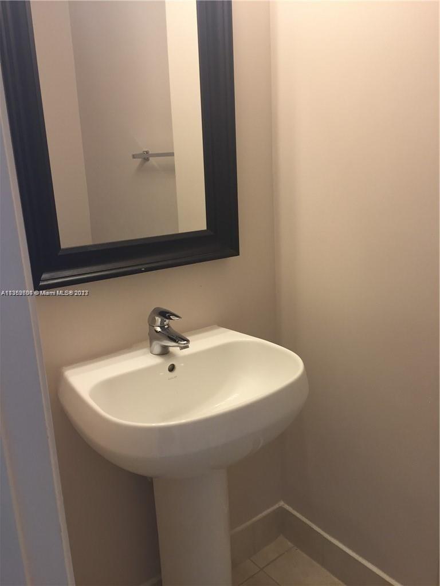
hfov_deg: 48.2
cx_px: 220
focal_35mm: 29
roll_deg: +2.3
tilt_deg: -13.7
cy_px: 293
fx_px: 491
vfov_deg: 61.7
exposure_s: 1/30
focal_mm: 4.15
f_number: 2.2
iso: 32
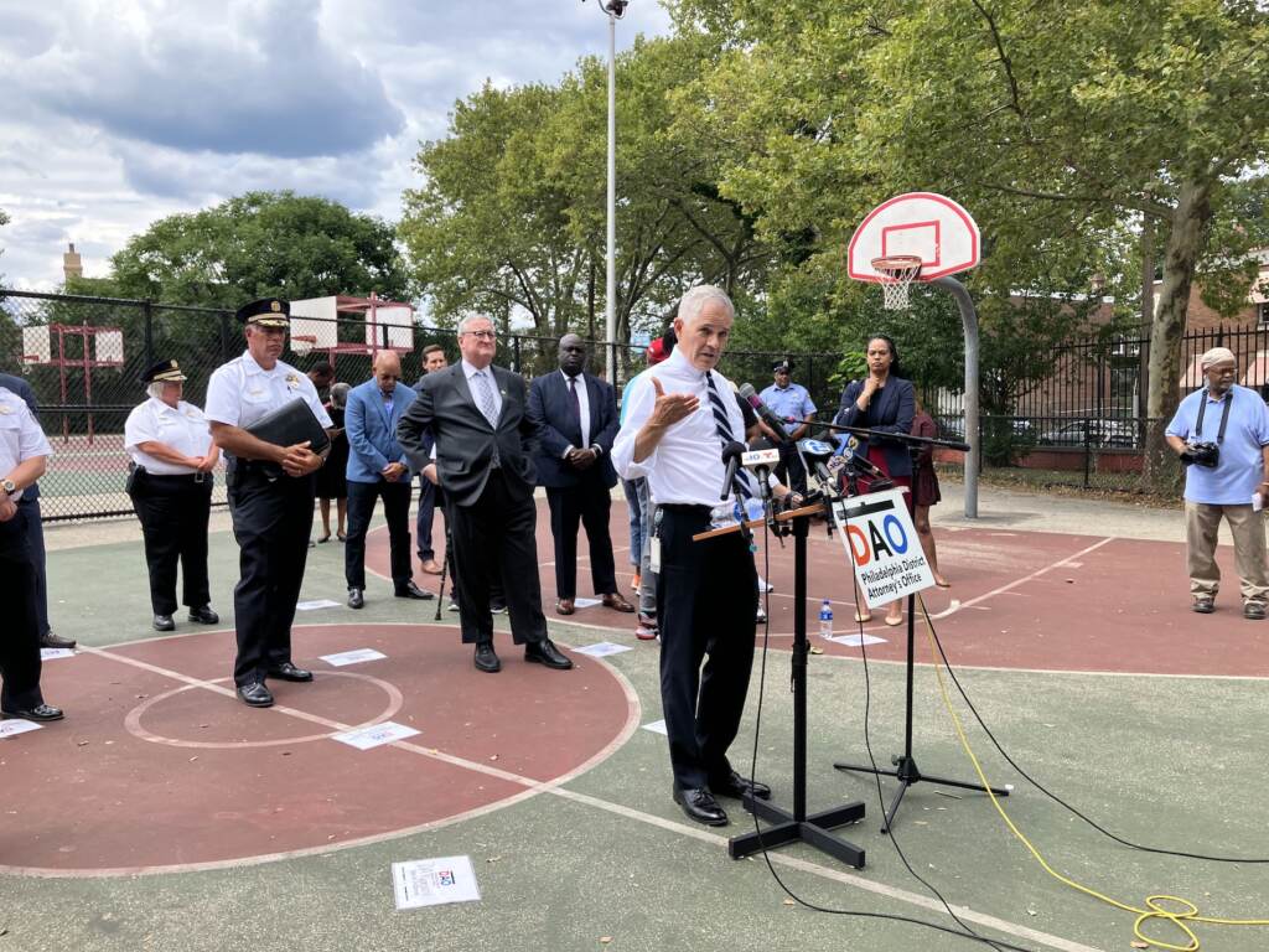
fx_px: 1026
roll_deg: +1.4
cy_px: 476
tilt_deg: -4.0
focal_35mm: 28
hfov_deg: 63.4
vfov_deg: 49.7
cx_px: 634
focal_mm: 3.99
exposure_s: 1/727
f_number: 1.8
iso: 32
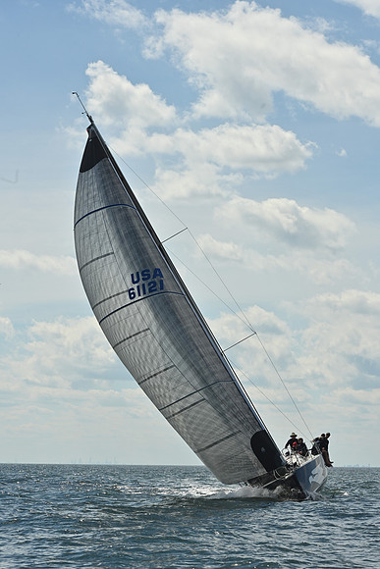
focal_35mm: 105
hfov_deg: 13.0
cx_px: 190
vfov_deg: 19.5
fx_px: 1661
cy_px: 284
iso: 250
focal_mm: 105
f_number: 13
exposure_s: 1/1000
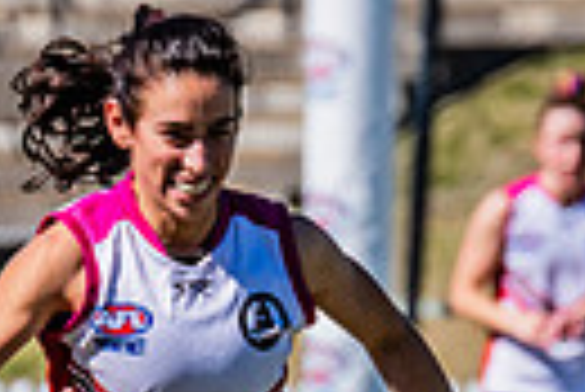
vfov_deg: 0.7
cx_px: 504
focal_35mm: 1872
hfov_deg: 1.1
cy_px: 615
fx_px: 30454
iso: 800
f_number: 11
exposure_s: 1/1600
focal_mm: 420
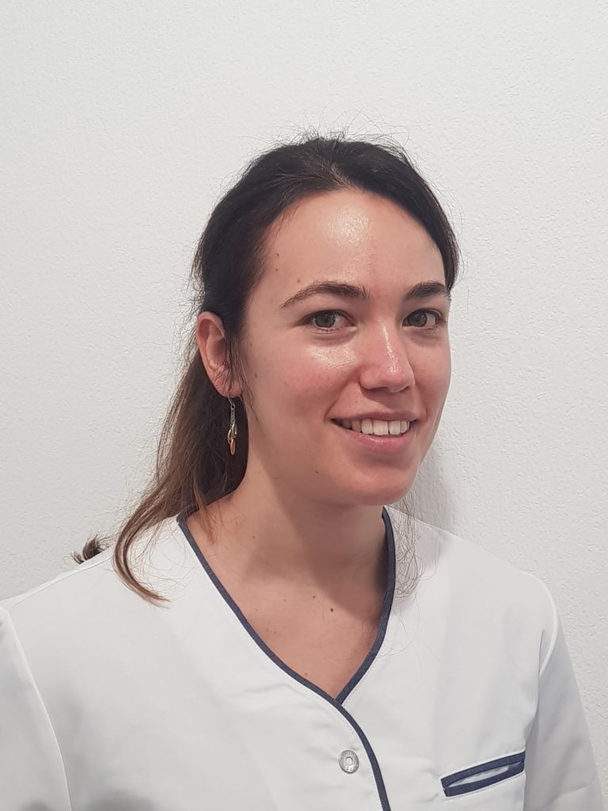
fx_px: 609
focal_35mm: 26
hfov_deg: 53.1
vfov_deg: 67.3
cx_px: 304
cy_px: 406
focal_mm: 4.2
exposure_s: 1/50
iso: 100
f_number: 1.7
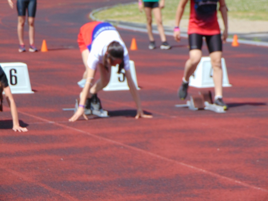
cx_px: 134
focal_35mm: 203
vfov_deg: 7.3
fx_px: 1572
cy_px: 100
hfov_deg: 9.7
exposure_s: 1/640
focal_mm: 36.4
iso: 80
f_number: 4.1
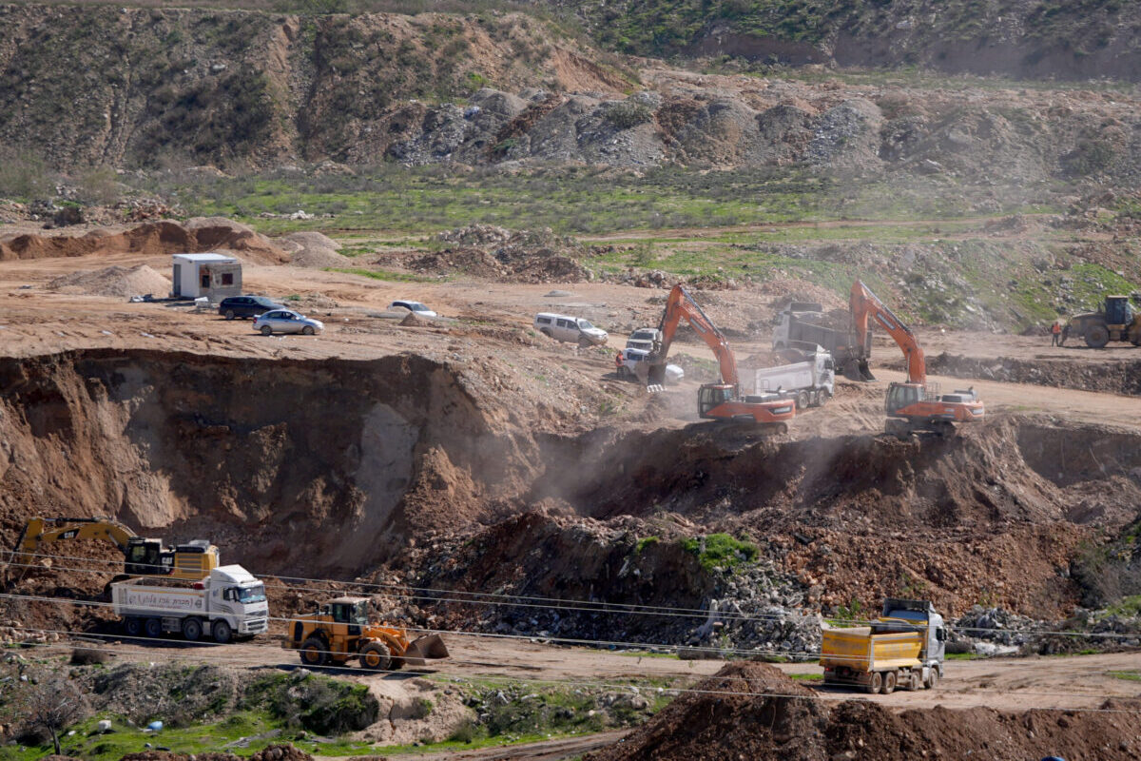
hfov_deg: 11.2
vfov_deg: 7.5
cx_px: 570
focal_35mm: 183
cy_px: 380
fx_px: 5800
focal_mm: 122
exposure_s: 1/6400
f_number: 2.8
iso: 200
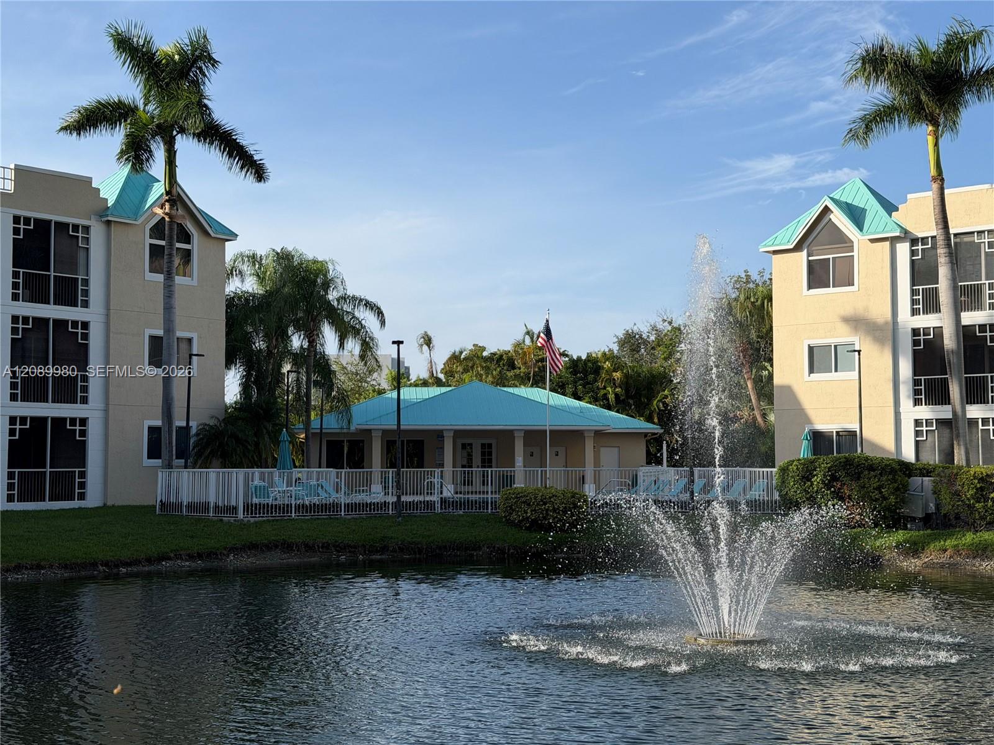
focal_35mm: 48
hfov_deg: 39.7
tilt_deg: +4.3
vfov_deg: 30.3
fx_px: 1378
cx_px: 497
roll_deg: +0.9
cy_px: 372
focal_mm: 6.76
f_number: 1.78
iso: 64
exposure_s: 1/3534
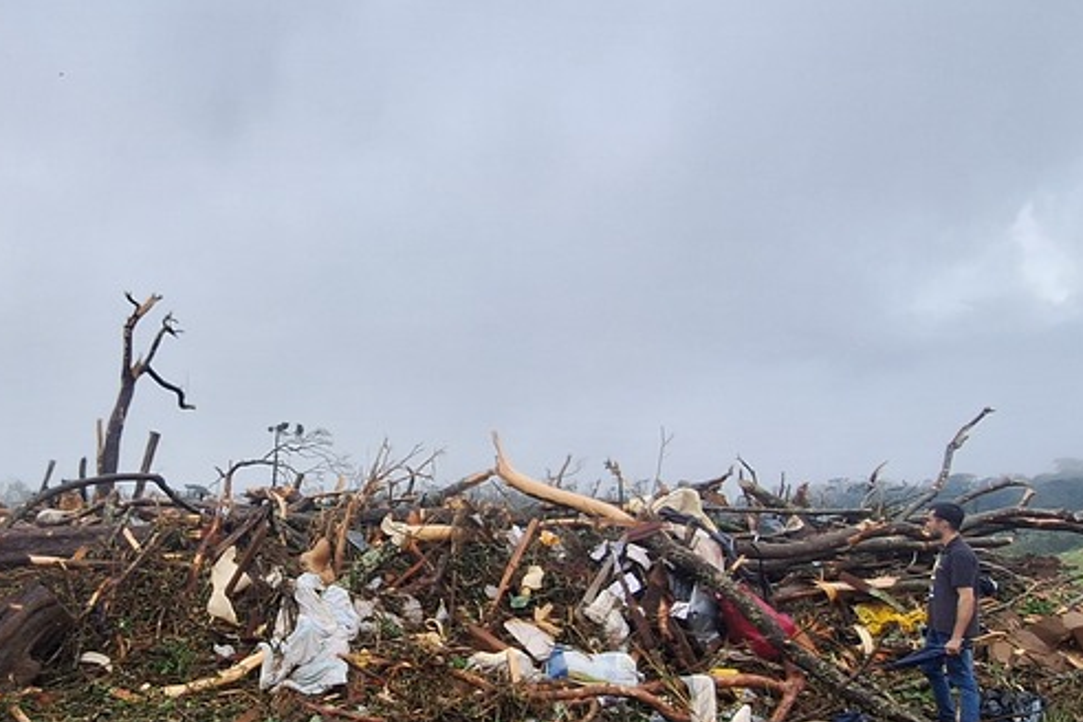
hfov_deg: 54.5
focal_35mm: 33
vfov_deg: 39.8
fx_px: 993
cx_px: 269
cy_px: 442
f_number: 2.2
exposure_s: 1/840
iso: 40
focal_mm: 1.74
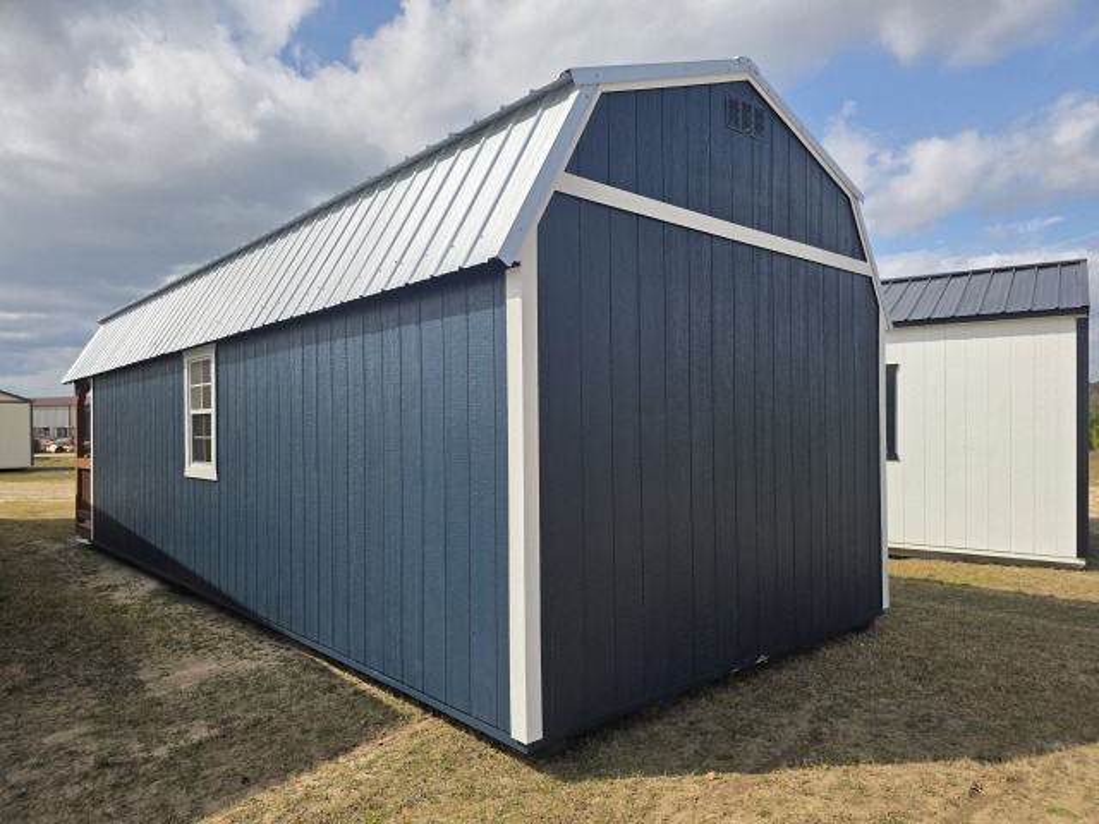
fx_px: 730
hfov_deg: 73.9
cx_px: 550
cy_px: 412
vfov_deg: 58.9
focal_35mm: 23
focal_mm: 6.3
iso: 50
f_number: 1.7
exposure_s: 1/7944
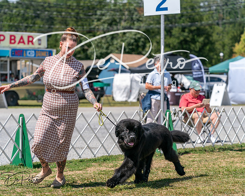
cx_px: 122
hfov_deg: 14.7
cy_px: 98
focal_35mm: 131
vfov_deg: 11.8
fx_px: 947
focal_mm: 116
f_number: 4.5
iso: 200
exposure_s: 1/1600
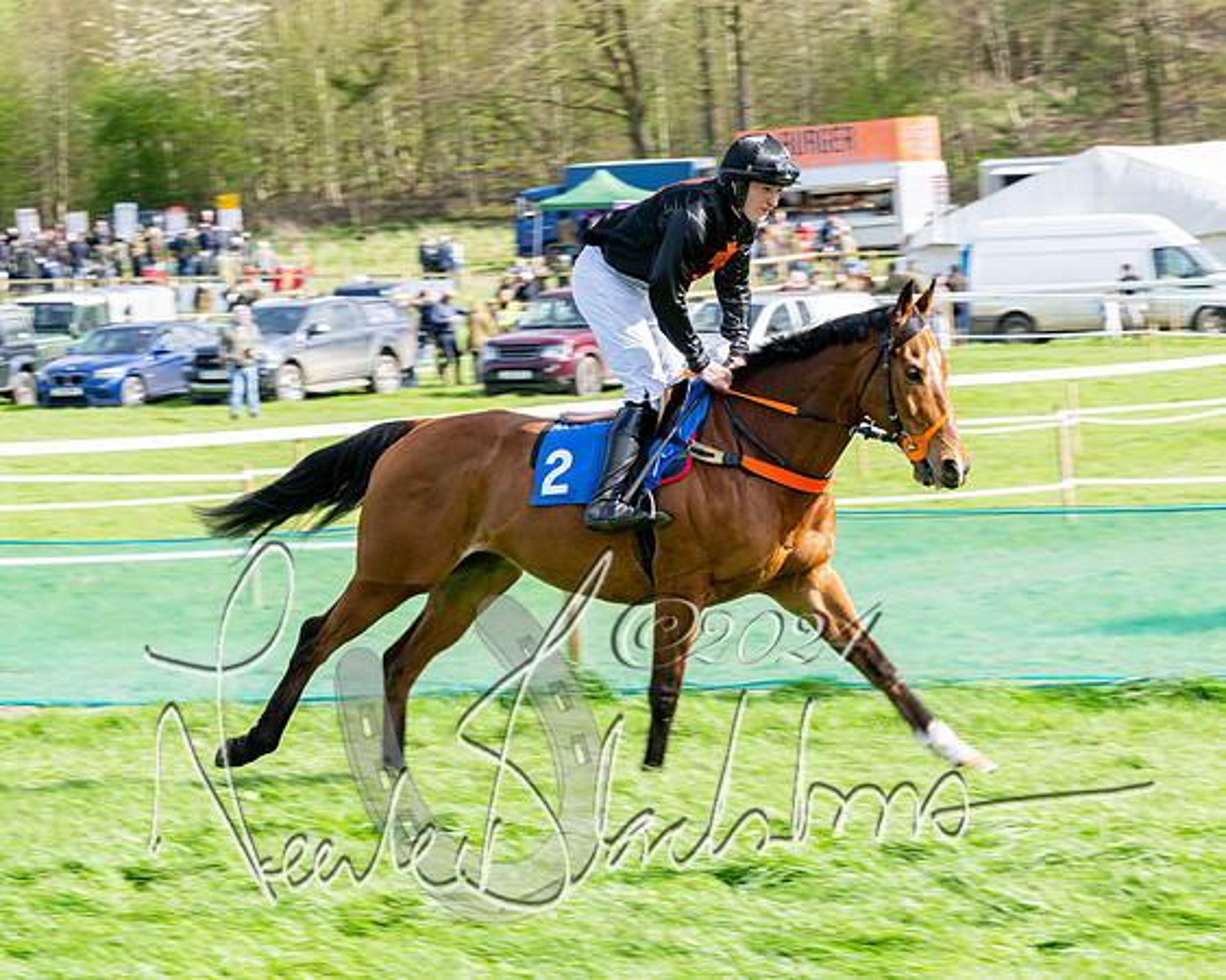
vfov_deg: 10.1
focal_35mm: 152
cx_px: 656
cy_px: 490
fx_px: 5519
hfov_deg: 12.7
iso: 200
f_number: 11
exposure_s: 1/200
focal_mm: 135
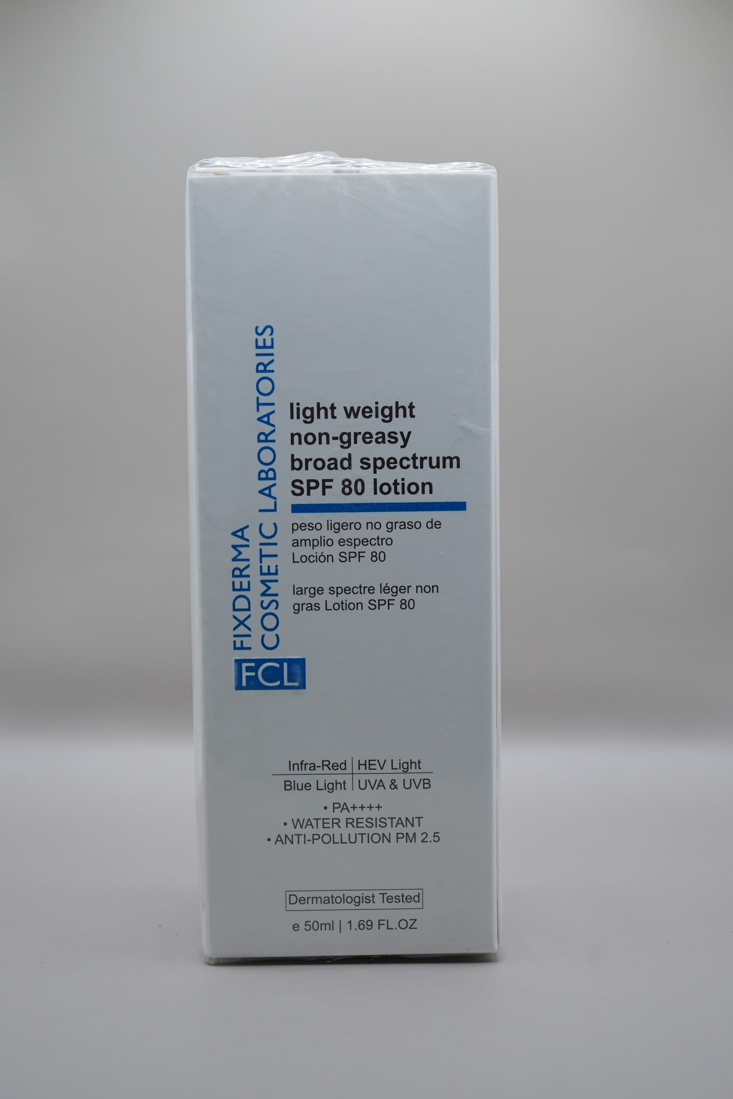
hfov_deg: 36.9
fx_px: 1099
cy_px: 550
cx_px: 366
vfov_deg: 53.1
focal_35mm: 36
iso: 200
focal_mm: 24
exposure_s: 1/80
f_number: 6.3
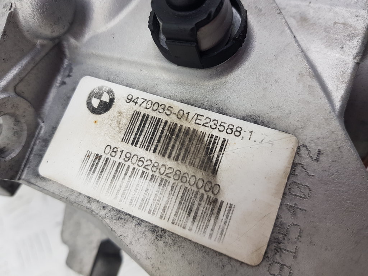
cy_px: 138
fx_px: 276
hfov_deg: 67.3
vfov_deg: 53.1
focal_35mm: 26
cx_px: 184
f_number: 1.7
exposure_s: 1/100
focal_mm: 4.2
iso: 64
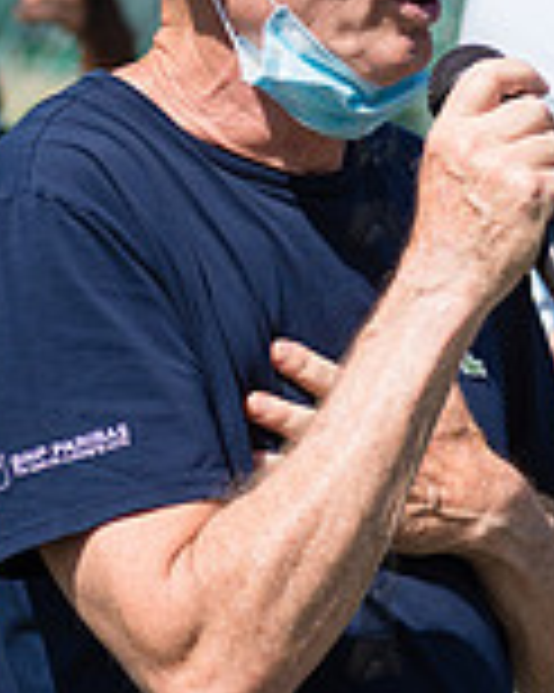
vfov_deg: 6.8
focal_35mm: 283
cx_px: 374
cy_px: 164
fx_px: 5806
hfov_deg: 5.5
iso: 125
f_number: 4.5
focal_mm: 80
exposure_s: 1/1600
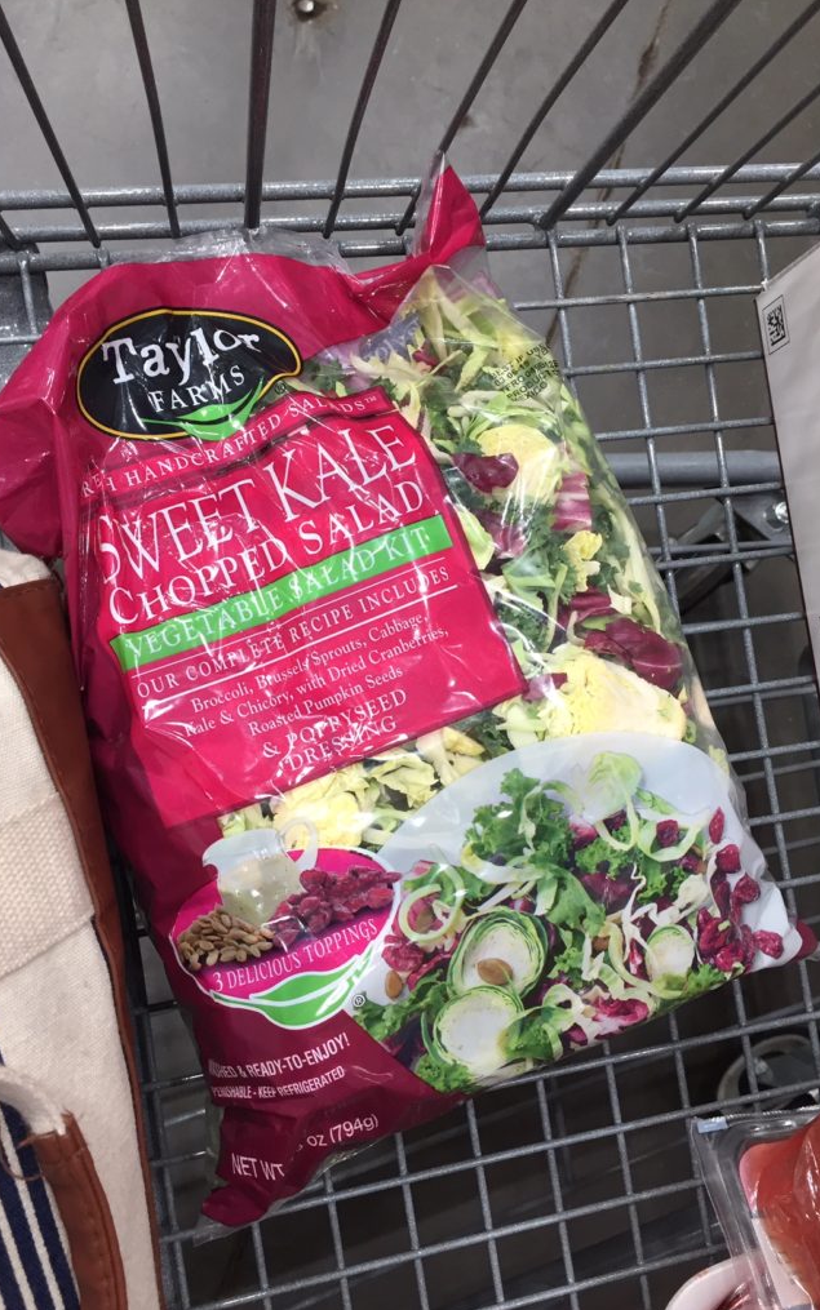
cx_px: 420
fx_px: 1108
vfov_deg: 61.2
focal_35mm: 31
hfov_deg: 40.6
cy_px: 654
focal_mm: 4.15
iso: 40
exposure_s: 1/30
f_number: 2.2
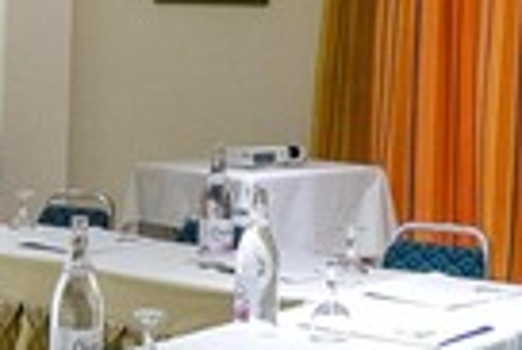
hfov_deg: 20.1
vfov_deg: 13.7
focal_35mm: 100
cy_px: 279
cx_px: 69
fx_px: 1452
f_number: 4
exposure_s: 1/40
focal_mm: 11.5
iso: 800
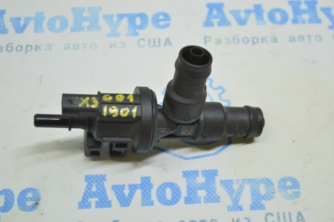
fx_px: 584
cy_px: 111
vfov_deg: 21.5
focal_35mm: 63
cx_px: 167
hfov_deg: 31.9
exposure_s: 1/40
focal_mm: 42
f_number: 5
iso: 400
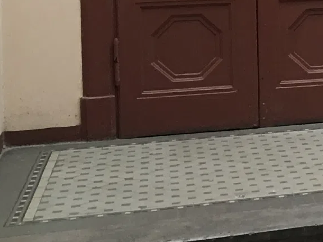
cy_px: -48
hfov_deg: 14.5
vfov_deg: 12.0
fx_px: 1129
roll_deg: +0.0
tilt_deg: -2.1
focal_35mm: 121
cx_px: 560
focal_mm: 4.15
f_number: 2.2
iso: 50
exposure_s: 1/17
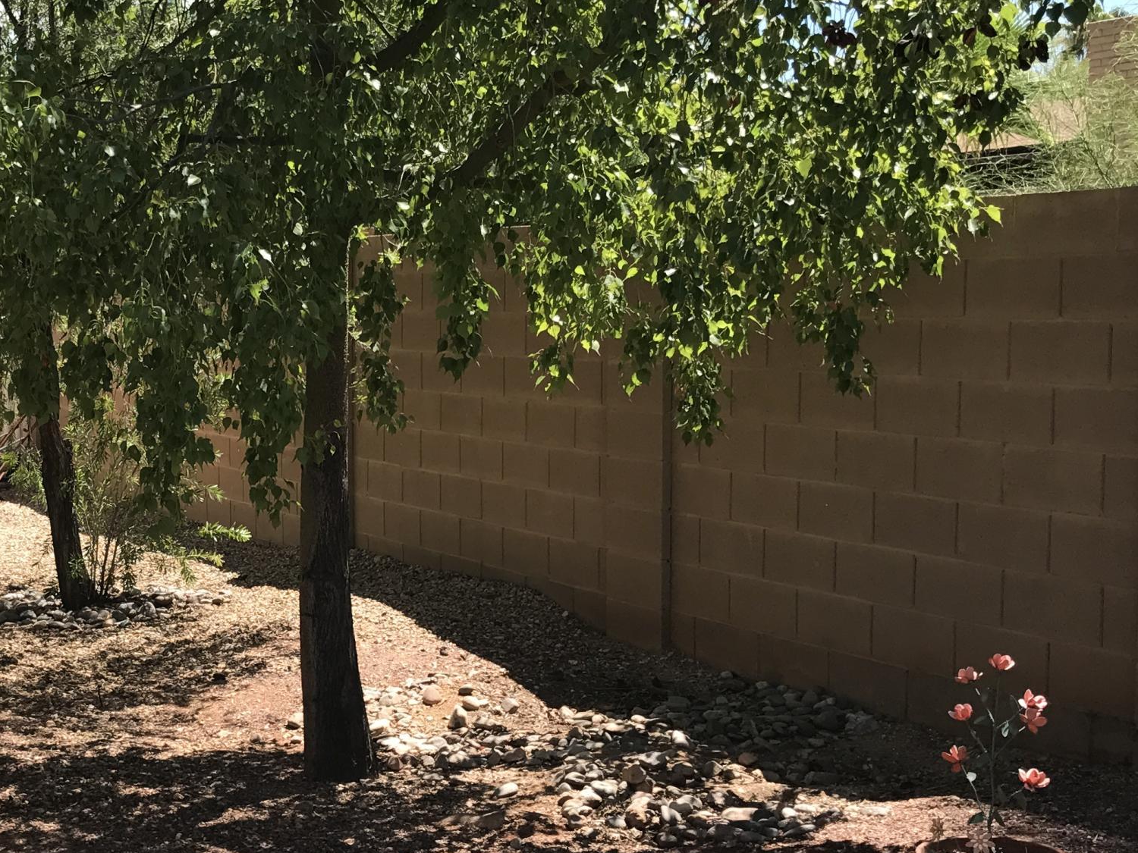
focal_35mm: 56
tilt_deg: -7.2
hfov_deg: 32.8
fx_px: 1841
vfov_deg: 26.1
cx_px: 141
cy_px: 476
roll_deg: +0.5
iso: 20
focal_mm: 3.99
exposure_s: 1/939
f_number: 1.8
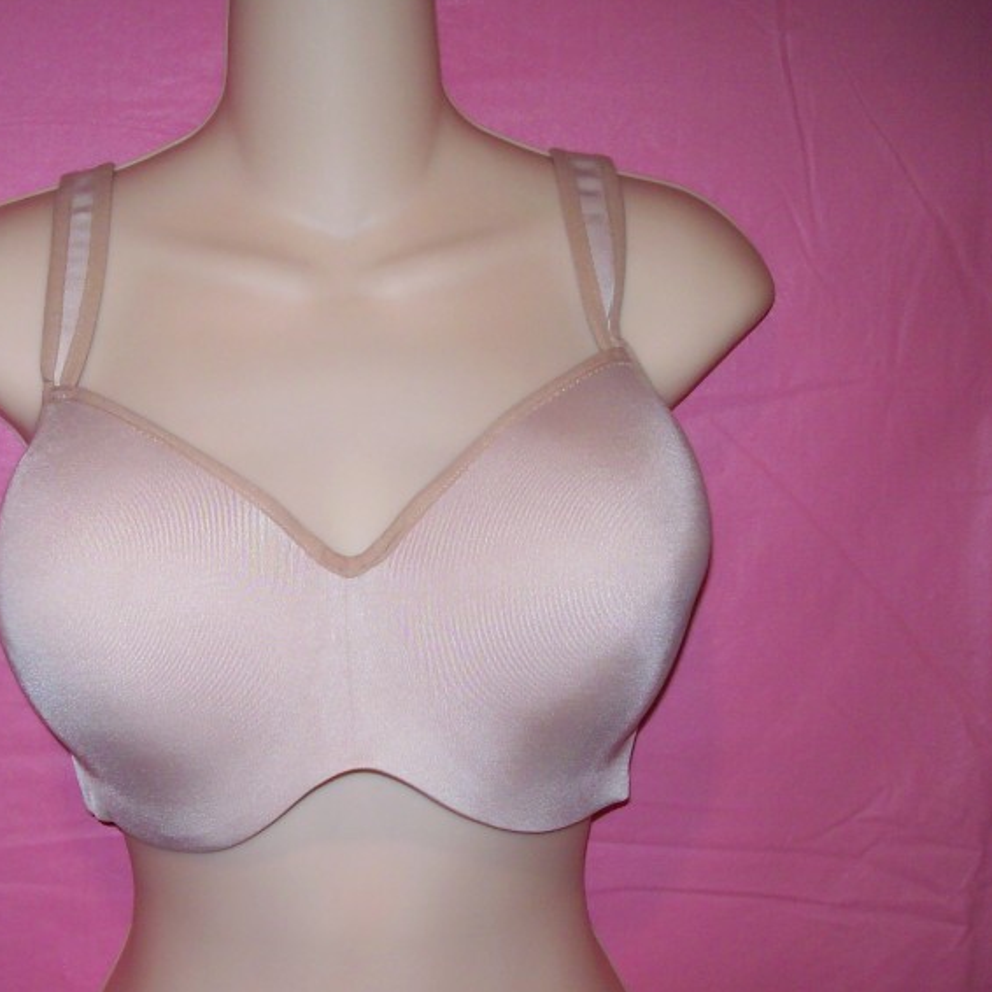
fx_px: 1459
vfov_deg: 37.5
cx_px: 315
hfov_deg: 37.1
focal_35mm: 45
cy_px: 510
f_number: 2.7
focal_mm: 6
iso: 80
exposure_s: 1/64
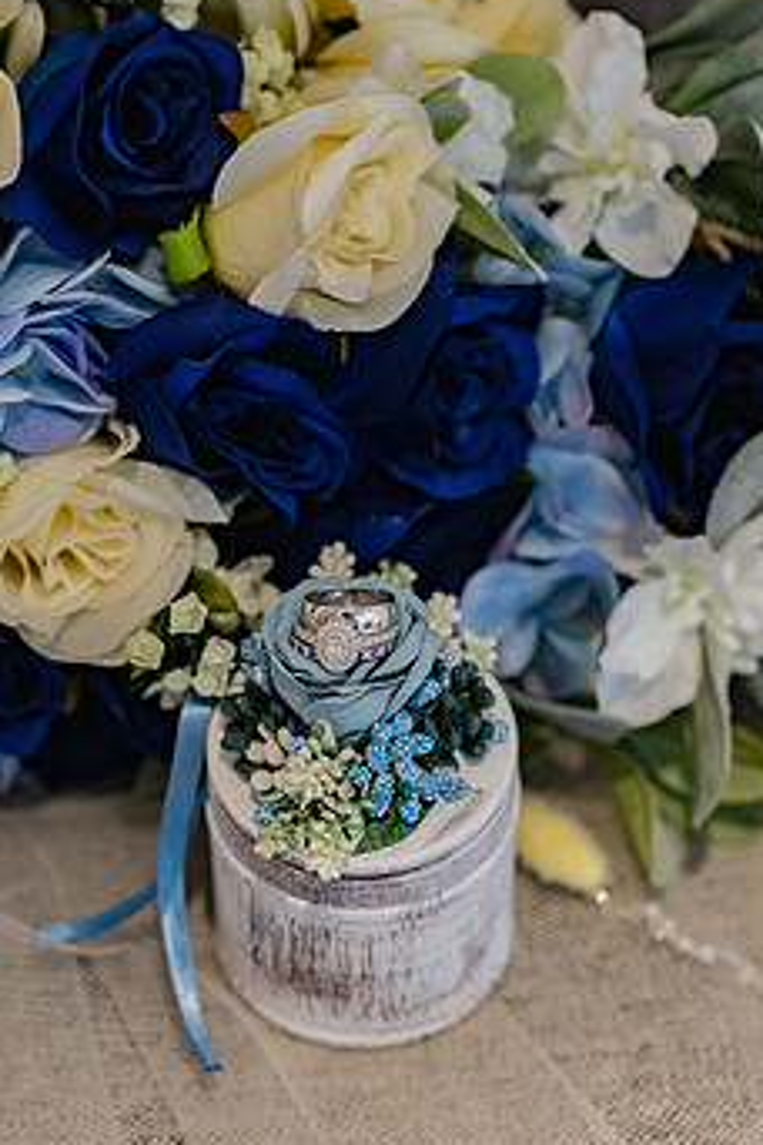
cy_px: 703
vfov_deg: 18.2
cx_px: 338
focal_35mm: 112
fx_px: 3560
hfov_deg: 12.2
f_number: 2.8
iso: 800
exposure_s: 1/160
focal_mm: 85
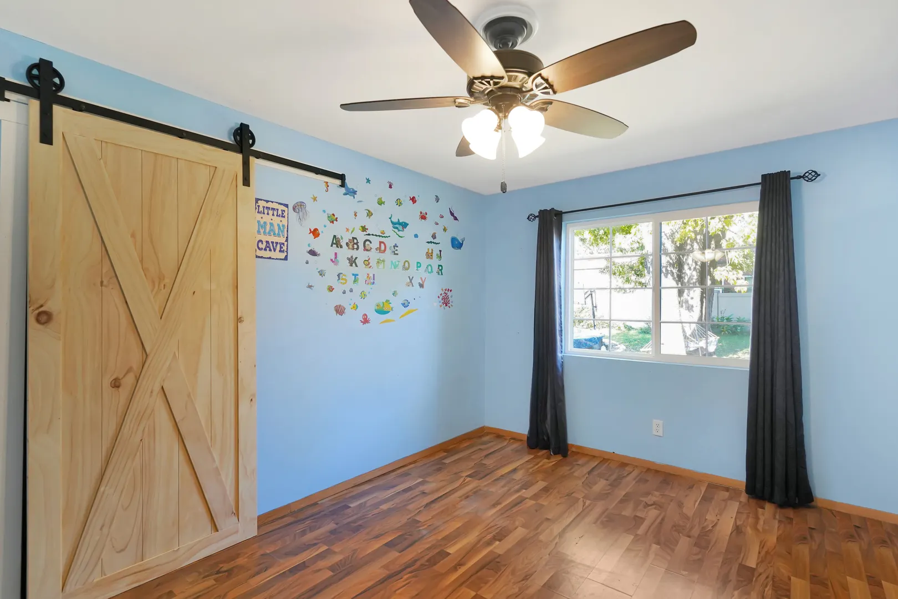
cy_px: 300
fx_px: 424
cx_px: 449
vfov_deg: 70.4
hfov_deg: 93.3
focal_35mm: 17
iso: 1000
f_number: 4
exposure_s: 1/160
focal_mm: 17
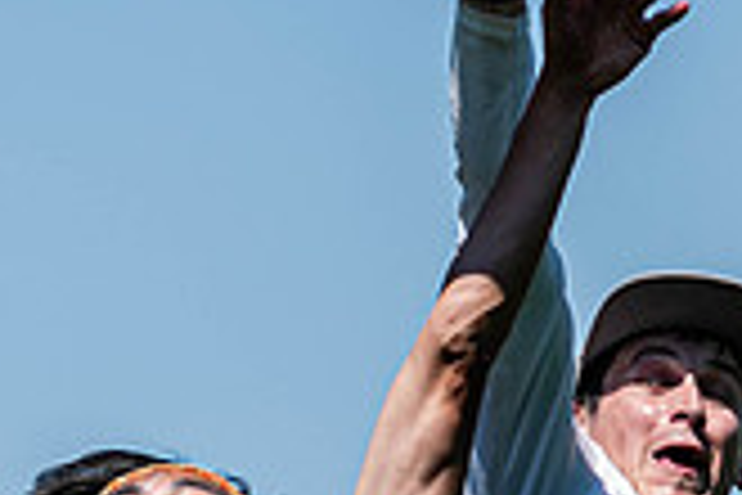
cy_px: 449
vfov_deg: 1.8
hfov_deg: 2.7
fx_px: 15519
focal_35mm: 753
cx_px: 998
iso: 100
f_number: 3.2
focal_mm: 100
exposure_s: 1/1600
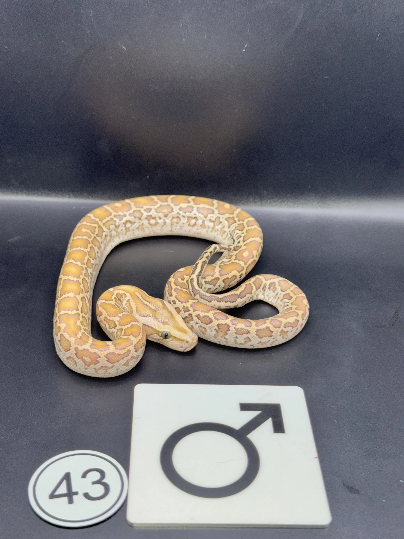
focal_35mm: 48
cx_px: 202
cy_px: 270
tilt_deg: -34.6
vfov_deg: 39.7
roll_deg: -4.5
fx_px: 747
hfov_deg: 30.3
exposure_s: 1/189
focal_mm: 6.76
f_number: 1.78
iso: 50
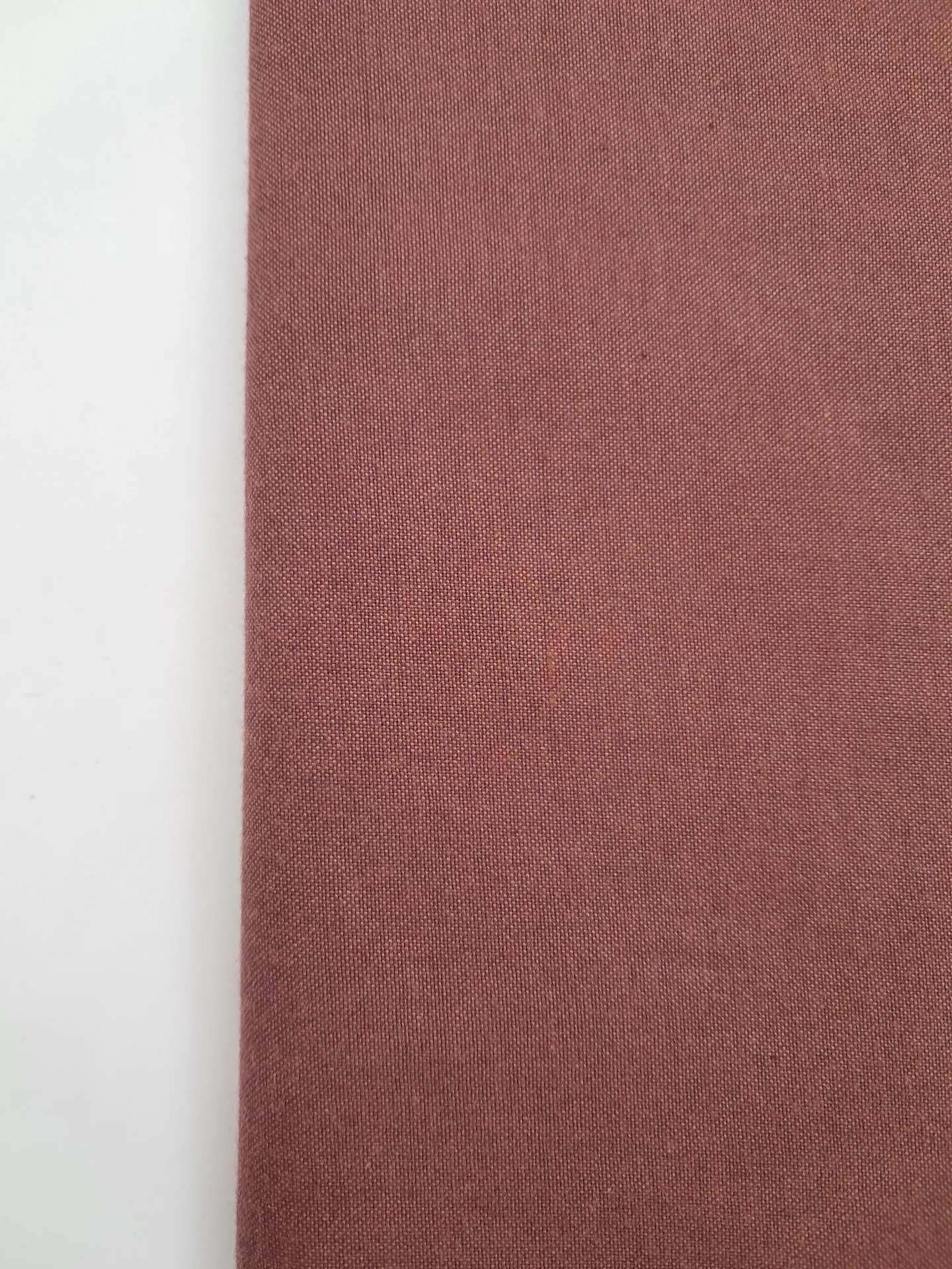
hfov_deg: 51.4
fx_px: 990
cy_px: 634
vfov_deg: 65.3
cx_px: 476
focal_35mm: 27
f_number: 1.8
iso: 50
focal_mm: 4
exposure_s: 1/50
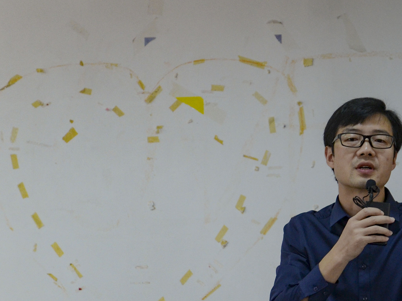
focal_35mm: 162
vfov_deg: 9.2
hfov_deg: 12.1
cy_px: 174
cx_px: 369
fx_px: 1881
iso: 1100
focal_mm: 50
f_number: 2.8
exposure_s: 1/60
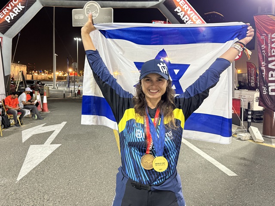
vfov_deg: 56.8
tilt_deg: -4.0
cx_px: 138
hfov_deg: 71.6
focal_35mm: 24
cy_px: 103
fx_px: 191
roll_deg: -1.4
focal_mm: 6.76
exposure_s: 1/50
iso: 400
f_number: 1.78
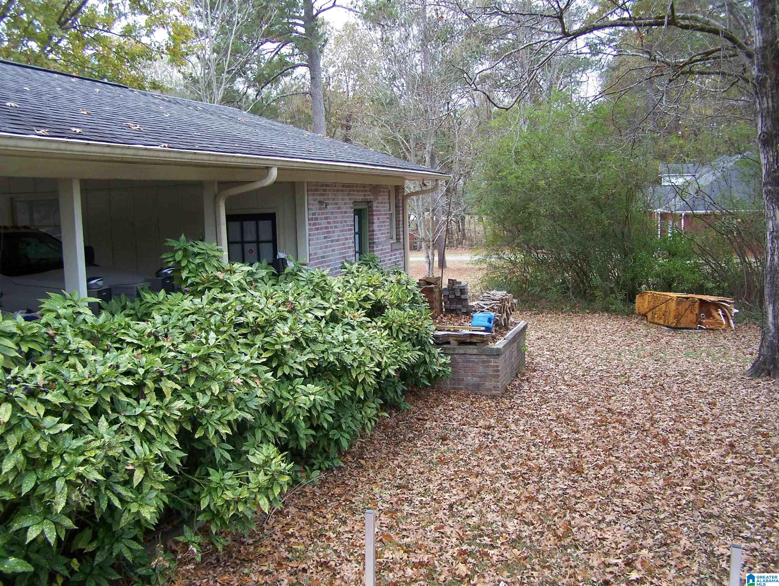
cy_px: 293
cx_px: 390
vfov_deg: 37.8
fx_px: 856
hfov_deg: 48.9
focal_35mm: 38
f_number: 2.8
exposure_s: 1/125
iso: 80
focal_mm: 6.3
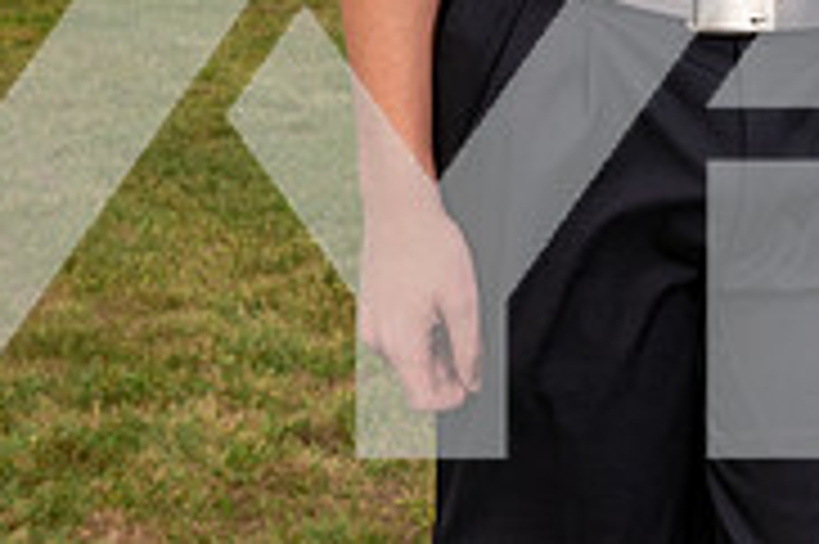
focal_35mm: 102
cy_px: -321
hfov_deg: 19.9
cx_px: 634
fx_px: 2318
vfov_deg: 12.6
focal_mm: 32
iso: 100
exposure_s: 1/250
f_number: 8
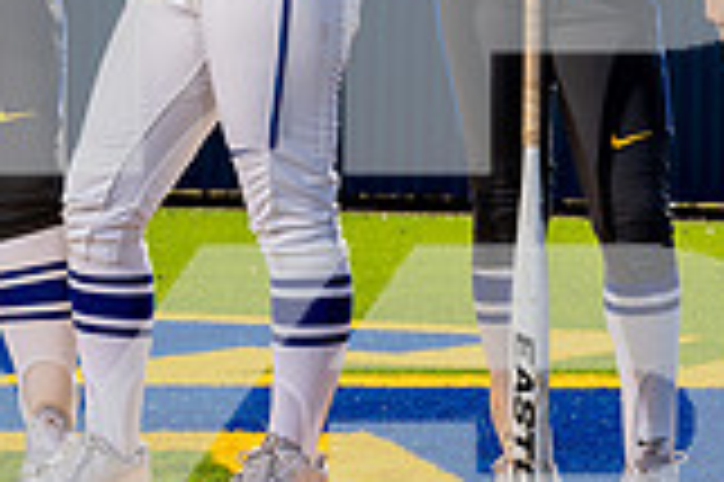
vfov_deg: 6.7
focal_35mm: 202
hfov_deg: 10.2
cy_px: -61
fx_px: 4058
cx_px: 256
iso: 100
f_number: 8
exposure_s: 1/250
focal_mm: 56
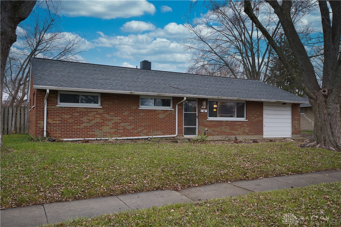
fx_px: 294
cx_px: 170
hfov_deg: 60.3
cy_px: 114
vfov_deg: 42.3
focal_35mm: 31
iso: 100
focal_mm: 31
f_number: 10
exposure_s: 1/15
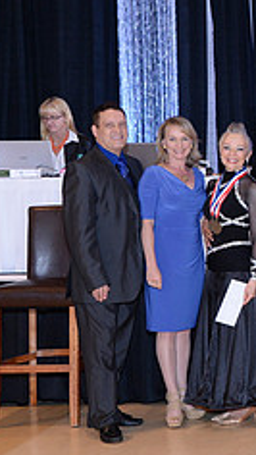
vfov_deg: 23.7
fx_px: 1085
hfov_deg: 11.8
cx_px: 535
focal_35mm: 90
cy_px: 213
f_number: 5
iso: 1250
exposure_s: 1/250
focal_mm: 35
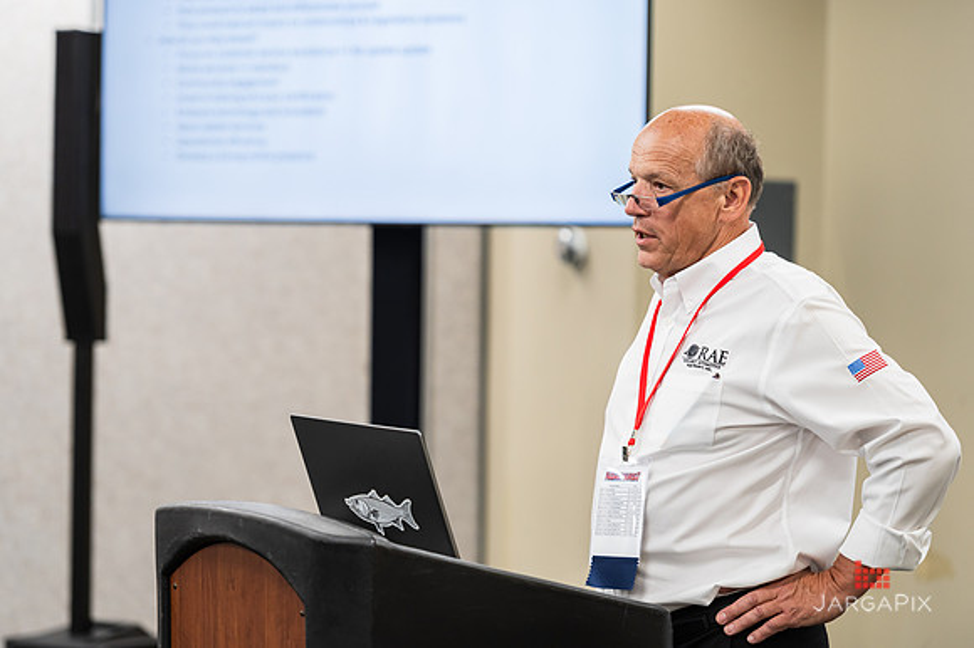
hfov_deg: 14.6
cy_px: 324
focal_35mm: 140
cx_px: 487
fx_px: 3789
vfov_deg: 9.8
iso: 800
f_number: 3.2
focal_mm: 135
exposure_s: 1/200
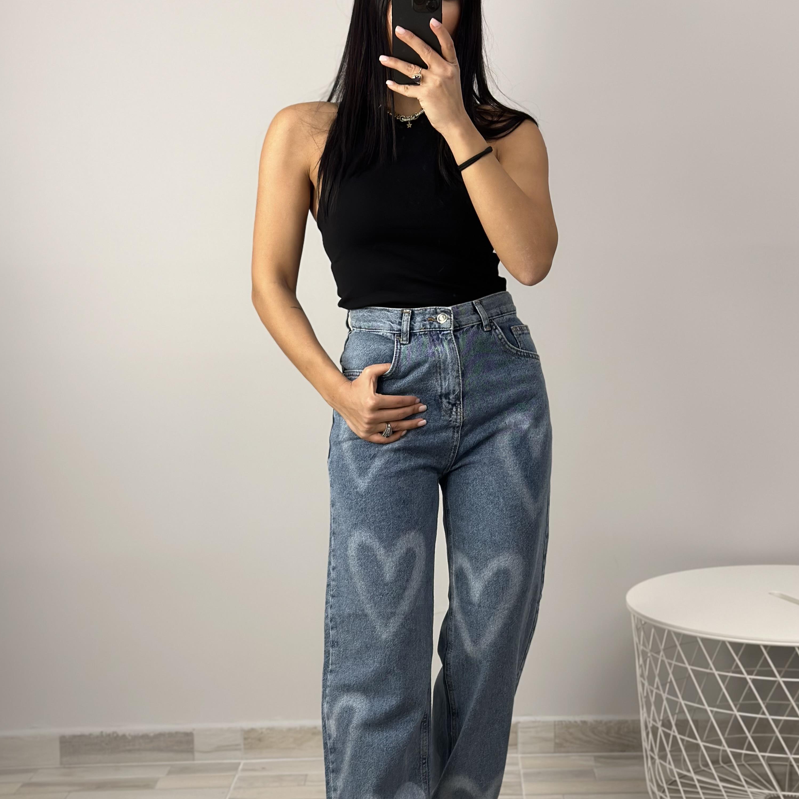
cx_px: 399
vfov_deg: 29.9
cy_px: 493
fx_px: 1489
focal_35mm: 57
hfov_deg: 30.0
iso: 125
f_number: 1.78
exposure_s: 1/100
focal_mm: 6.86
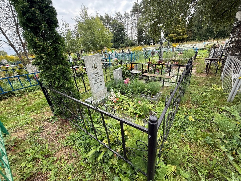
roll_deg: +4.0
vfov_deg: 85.7
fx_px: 97
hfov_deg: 102.1
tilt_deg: -21.0
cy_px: 90
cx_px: 120
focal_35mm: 14
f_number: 2.2
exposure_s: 1/217
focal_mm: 2.22
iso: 50
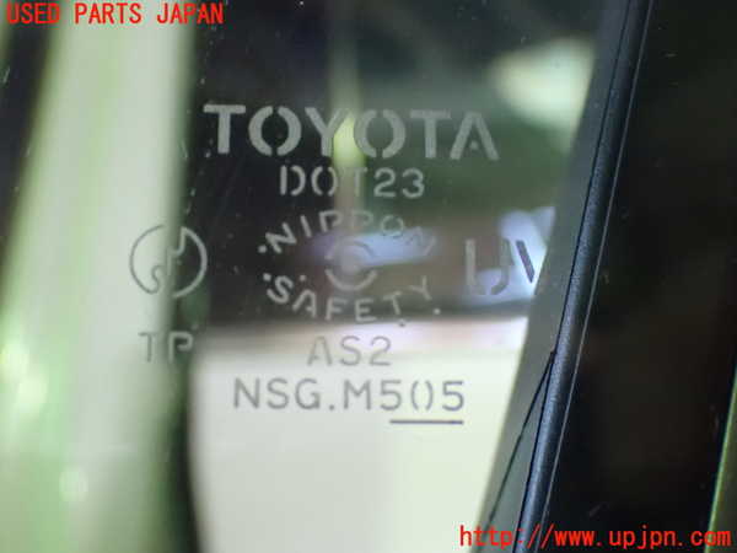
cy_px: 276
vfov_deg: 23.7
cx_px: 368
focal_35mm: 62
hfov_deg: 31.2
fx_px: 1320
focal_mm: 11.09
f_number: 3.6
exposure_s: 1/40
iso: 1600
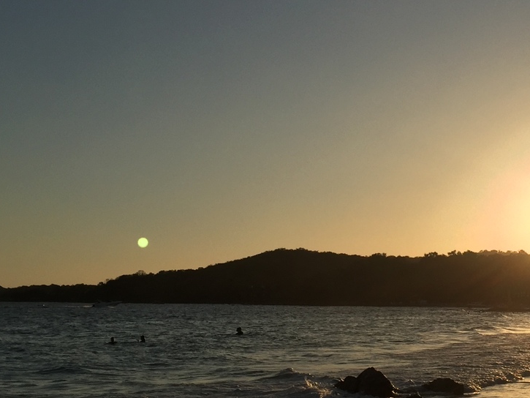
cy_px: 240
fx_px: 980
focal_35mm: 64
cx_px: 379
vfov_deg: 22.9
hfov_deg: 29.9
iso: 32
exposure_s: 1/6623
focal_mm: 4.15
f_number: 2.2
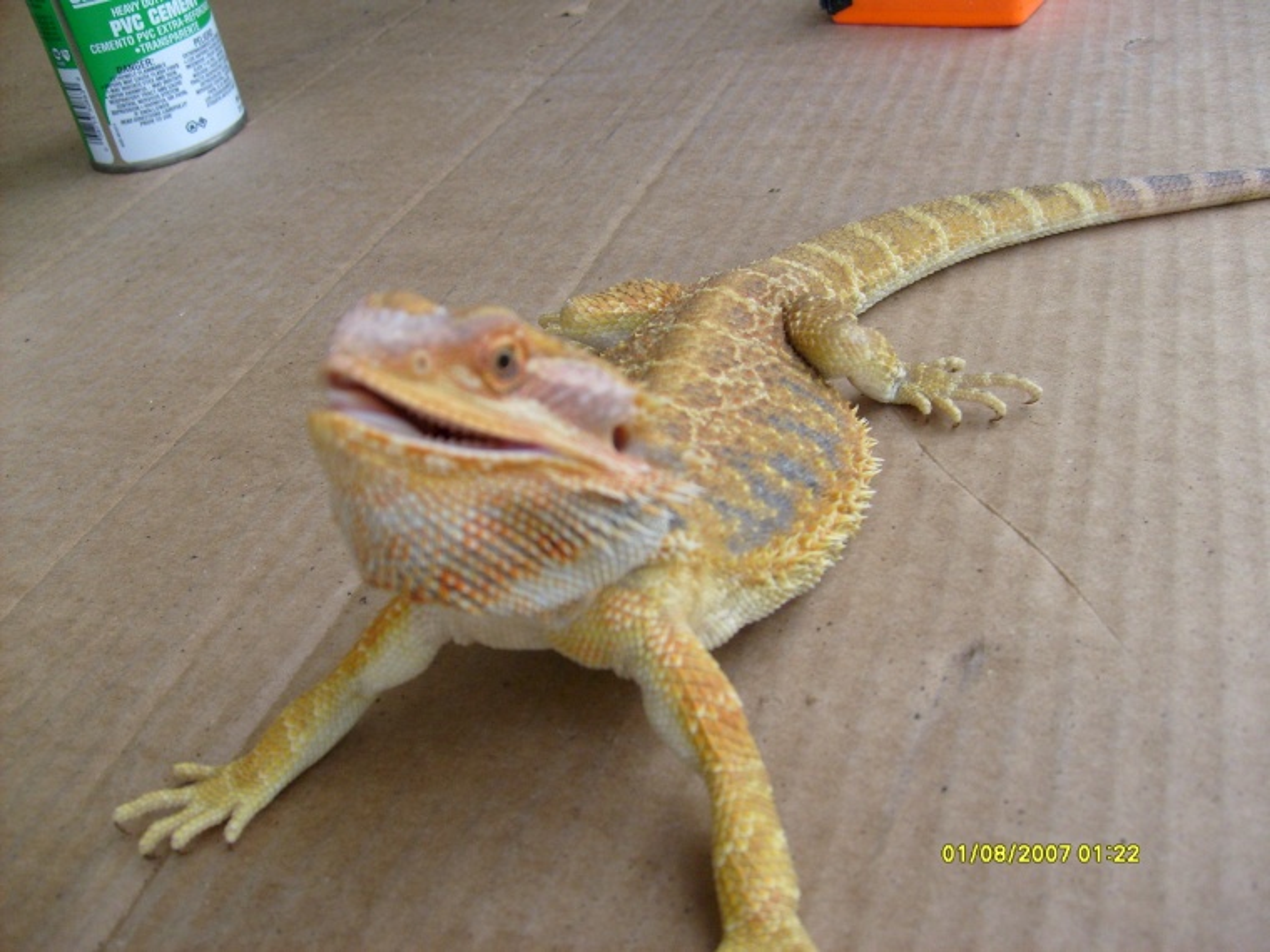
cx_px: 635
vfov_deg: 40.7
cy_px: 476
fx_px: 1284
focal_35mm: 35
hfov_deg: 52.6
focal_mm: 5.8
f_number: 2.8
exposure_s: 1/250
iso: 80
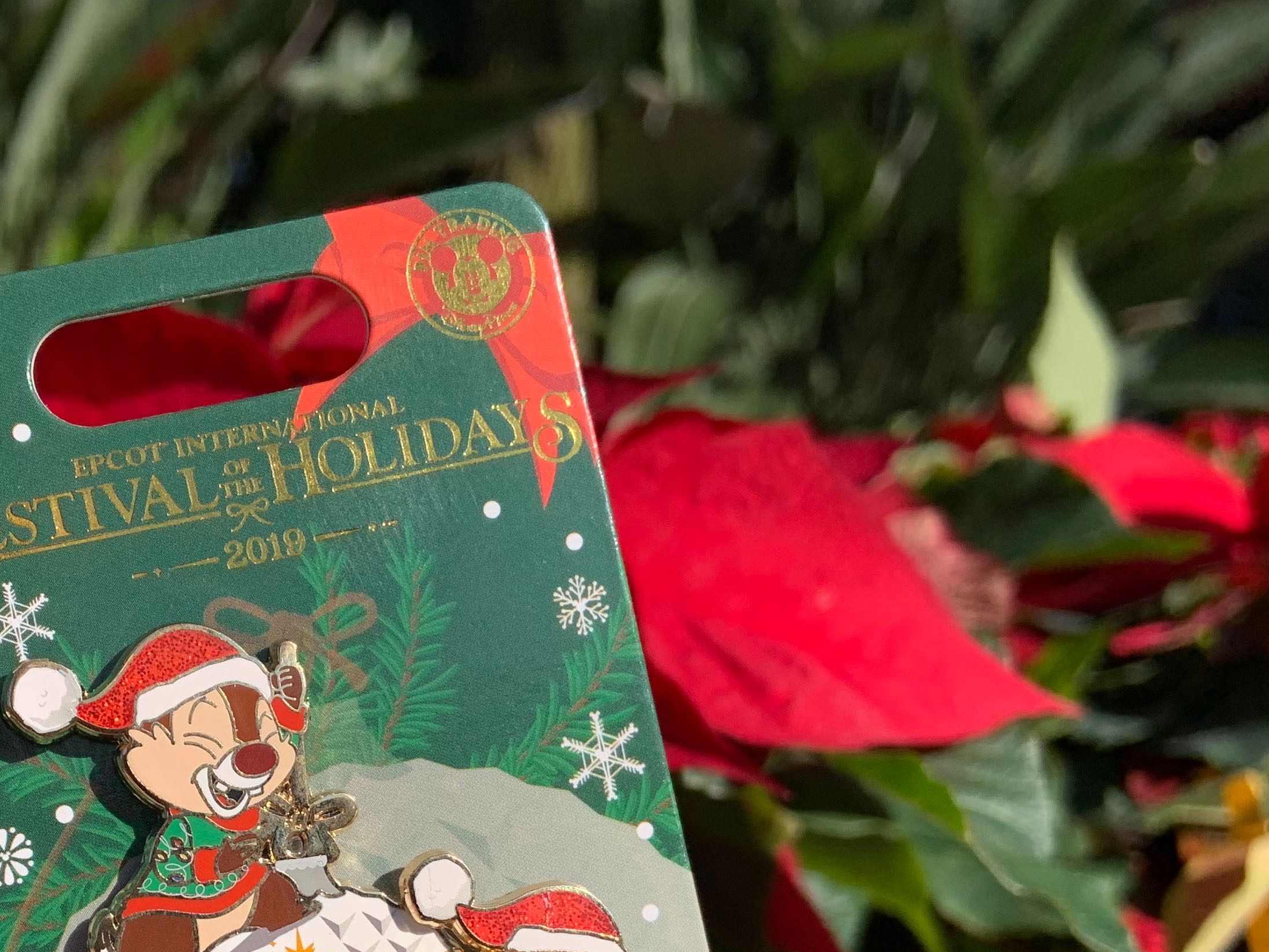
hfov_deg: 38.5
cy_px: 858
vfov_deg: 29.0
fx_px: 1760
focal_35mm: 48
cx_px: 296
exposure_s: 1/2160
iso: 25
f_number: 1.8
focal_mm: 4.25
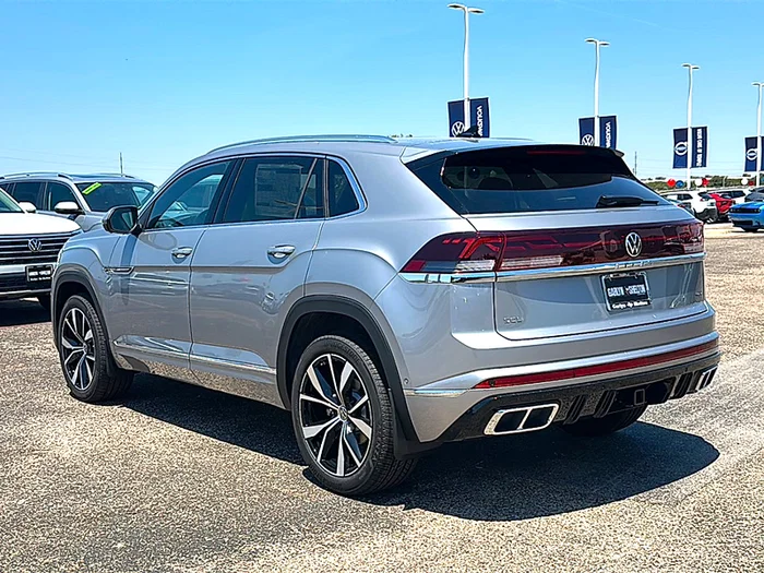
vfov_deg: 39.7
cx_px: 382
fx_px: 795
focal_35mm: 36
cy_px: 286
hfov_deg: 51.4
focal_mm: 6.86
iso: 80
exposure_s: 1/4386
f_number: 1.78
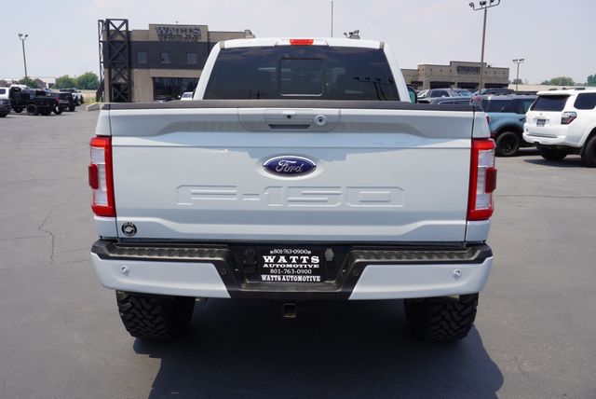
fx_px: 547
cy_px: 200
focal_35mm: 33
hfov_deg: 57.2
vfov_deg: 40.0
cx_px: 298
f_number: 10
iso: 100
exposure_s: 1/125
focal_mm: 22
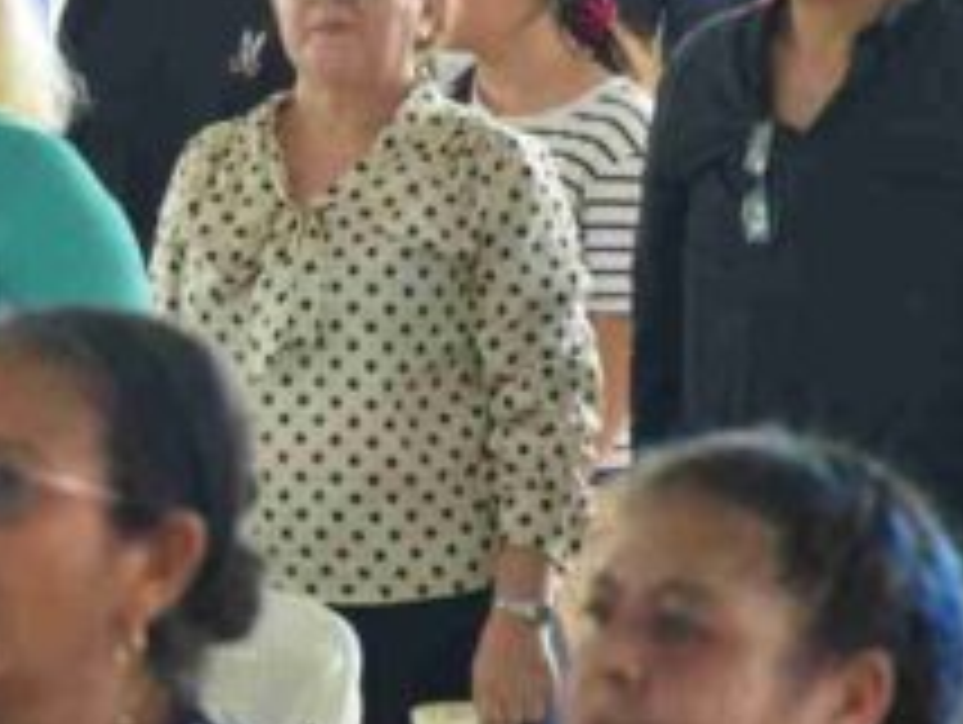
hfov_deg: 4.2
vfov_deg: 3.2
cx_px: -130
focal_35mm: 471
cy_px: 61
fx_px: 13118
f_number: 8
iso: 800
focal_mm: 140
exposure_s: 1/50
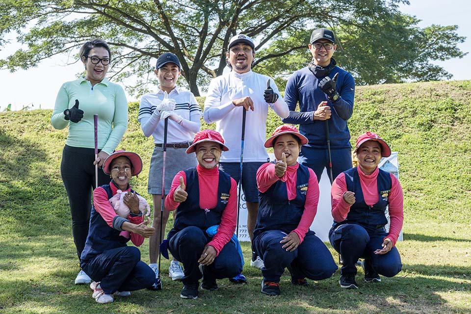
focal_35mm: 46
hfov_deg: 42.7
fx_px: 602
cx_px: 236
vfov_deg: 29.2
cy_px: 157
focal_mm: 46
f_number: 8
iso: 800
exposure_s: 1/640
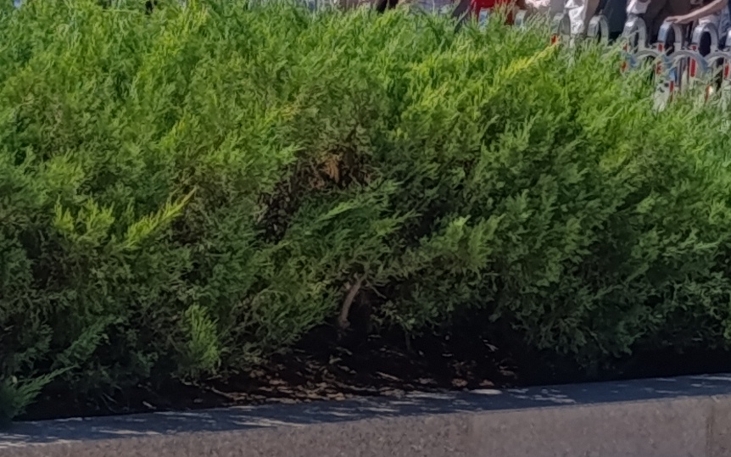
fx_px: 4603
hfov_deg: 8.4
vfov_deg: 5.7
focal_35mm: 231
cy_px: -95
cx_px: 1635
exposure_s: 1/849
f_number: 1.6
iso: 50
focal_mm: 6.14
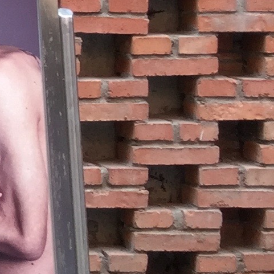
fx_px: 1558
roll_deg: +0.3
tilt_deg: -1.1
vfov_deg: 9.9
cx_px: -619
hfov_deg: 8.2
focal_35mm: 174
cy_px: -59
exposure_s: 1/50
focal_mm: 4.15
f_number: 2.2
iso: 32
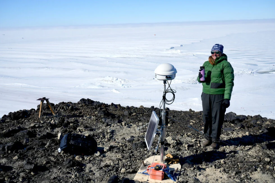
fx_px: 237
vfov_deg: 42.3
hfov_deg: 60.3
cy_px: 92
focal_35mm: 31
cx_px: 138
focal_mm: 31
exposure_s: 1/640
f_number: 8
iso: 100
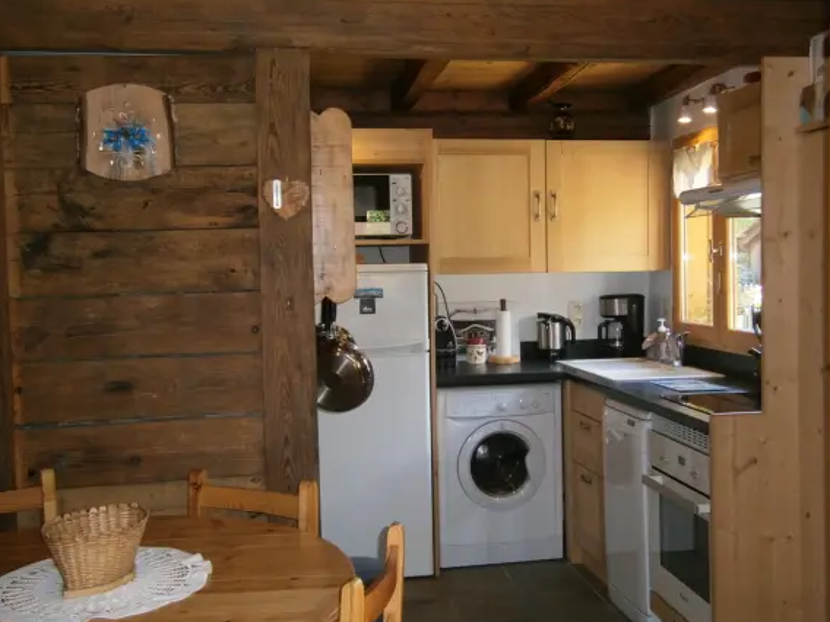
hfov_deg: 49.0
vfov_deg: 37.7
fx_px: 911
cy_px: 305
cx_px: 419
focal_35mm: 38
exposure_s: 1/40
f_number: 3.1
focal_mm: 6.4
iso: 125
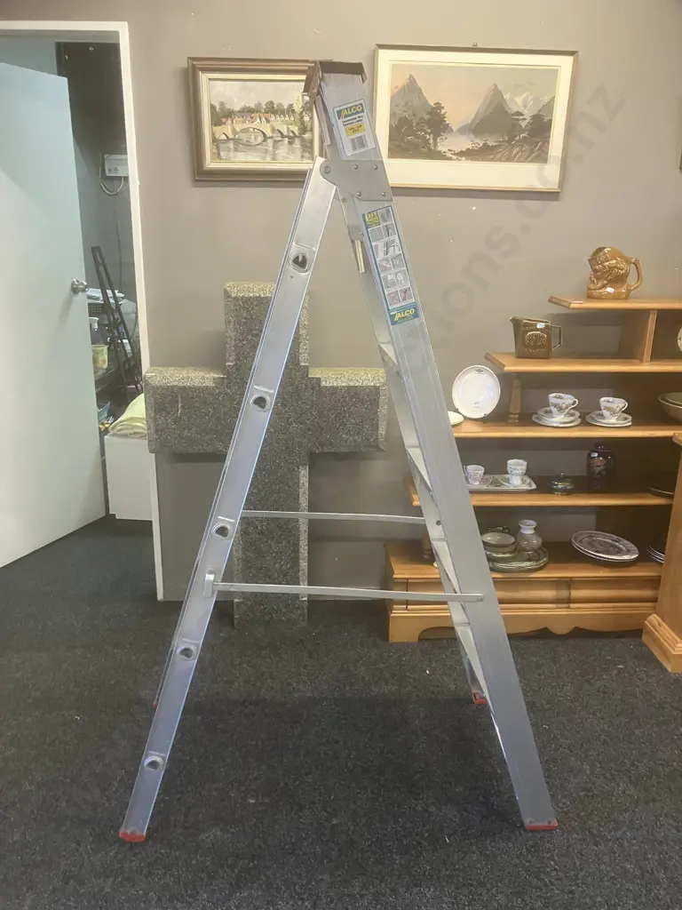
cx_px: 341
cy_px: 455
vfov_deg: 63.4
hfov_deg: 49.7
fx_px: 736
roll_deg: -1.0
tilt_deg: -17.3
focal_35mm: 28
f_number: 1.8
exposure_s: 1/50
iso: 250
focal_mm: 3.99
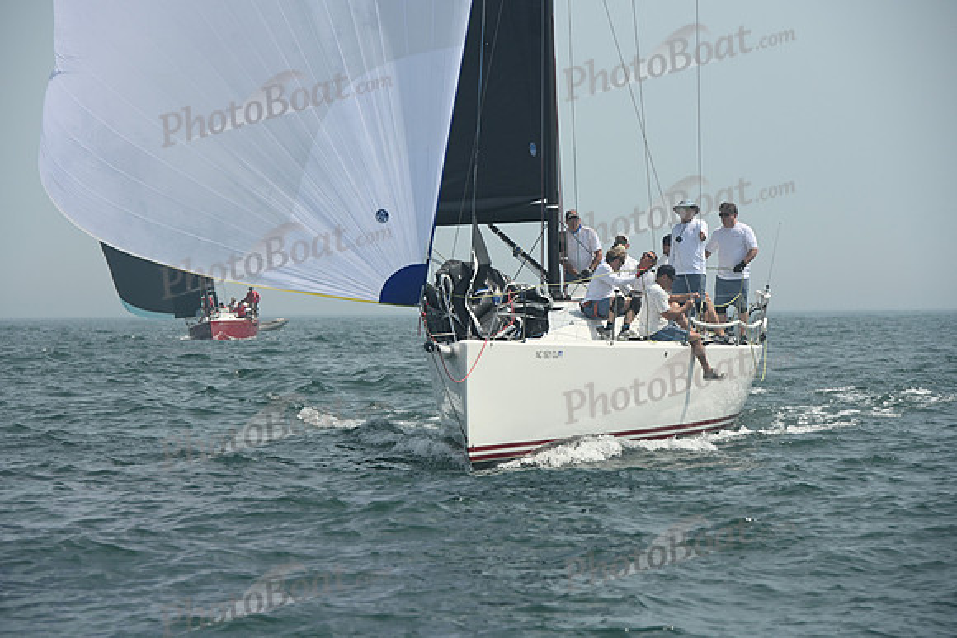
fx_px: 5185
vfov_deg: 7.0
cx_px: 478
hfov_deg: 10.5
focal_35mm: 195
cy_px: 319
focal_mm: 195
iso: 320
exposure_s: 1/1250
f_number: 8
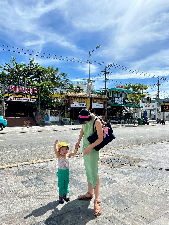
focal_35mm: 26
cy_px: 112
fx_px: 169
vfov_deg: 67.3
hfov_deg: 53.1
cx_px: 84
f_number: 1.5
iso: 50
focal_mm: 5.7
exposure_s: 1/6993
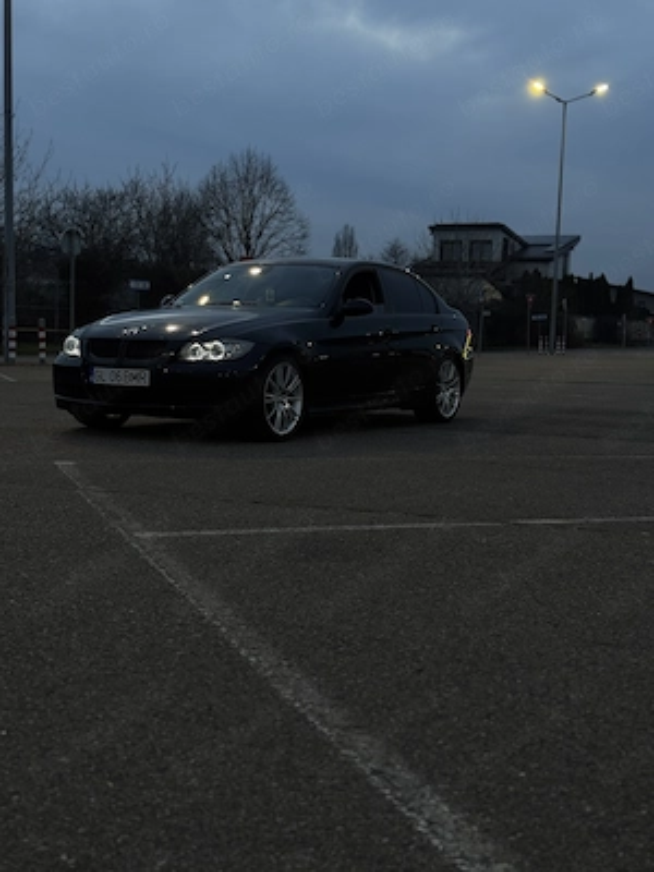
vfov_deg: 39.7
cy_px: 436
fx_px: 1209
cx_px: 327
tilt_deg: -5.5
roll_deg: -2.5
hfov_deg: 30.3
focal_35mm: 48
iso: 64
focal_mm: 6.76
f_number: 1.78
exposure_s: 1/50
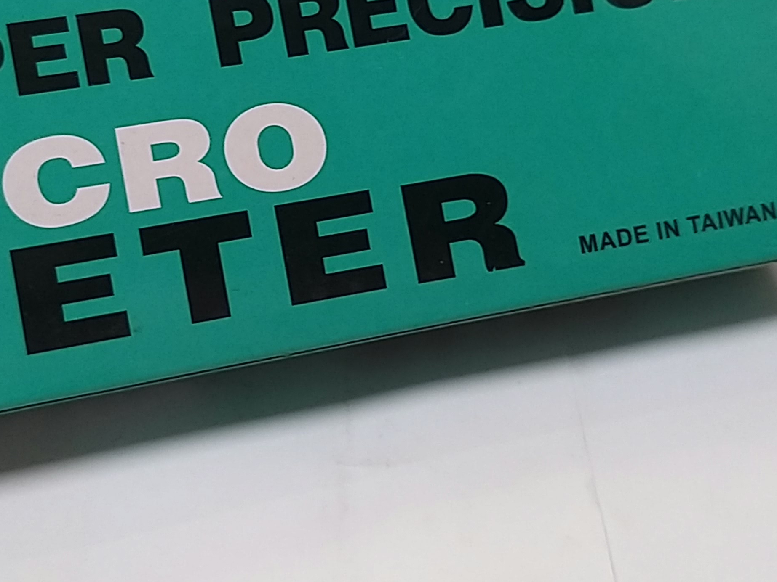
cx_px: 327
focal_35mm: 59
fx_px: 1324
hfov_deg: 32.6
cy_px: 214
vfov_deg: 24.7
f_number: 1.7
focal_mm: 3.93
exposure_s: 1/50
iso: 125
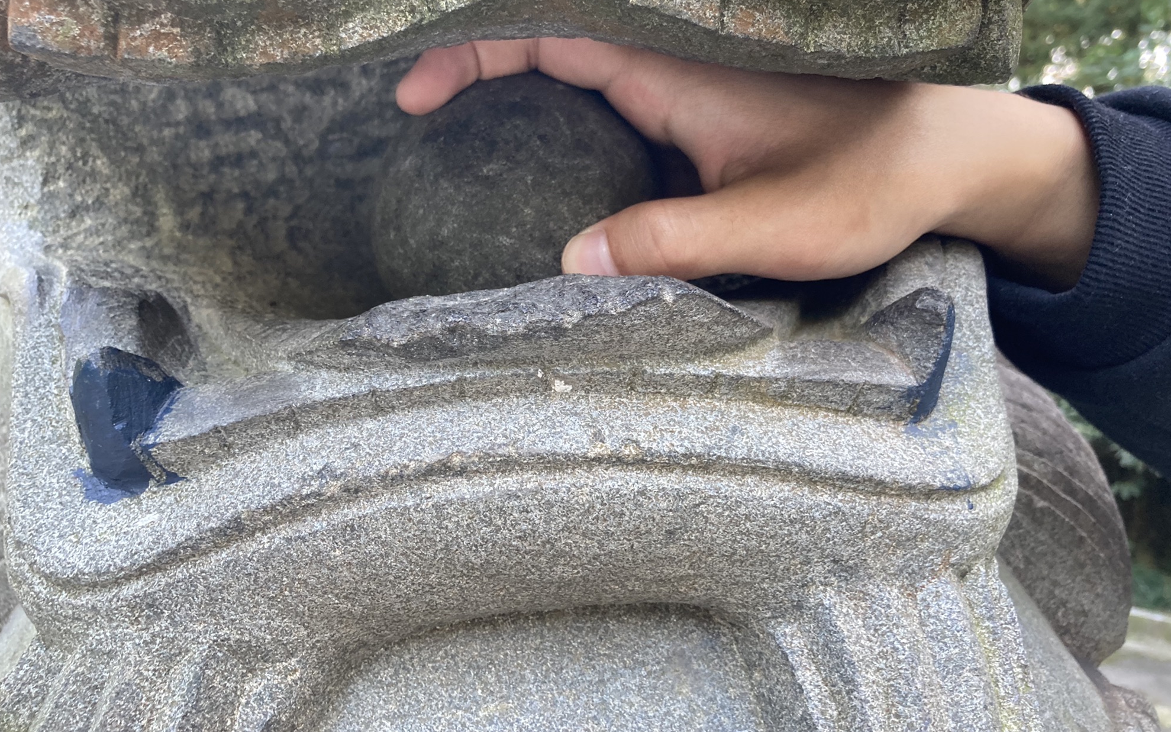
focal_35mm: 30
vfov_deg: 41.8
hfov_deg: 62.9
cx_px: 589
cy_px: 335
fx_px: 957
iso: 100
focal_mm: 3.99
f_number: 1.8
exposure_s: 1/60
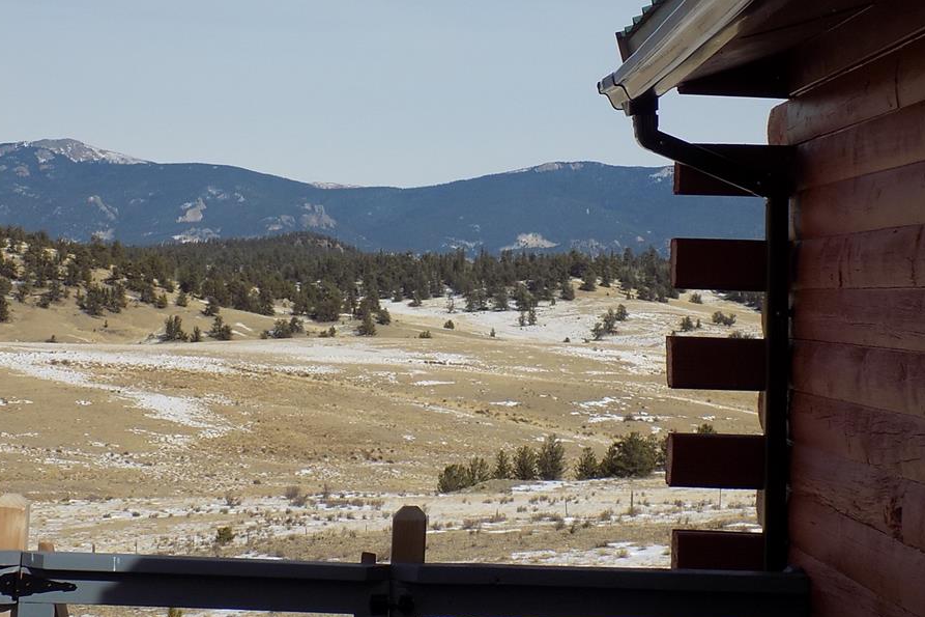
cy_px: 231
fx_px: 2389
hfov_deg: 21.9
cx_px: 522
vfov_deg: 14.7
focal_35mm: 93
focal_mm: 13.9
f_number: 4.3
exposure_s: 1/1000
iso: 80
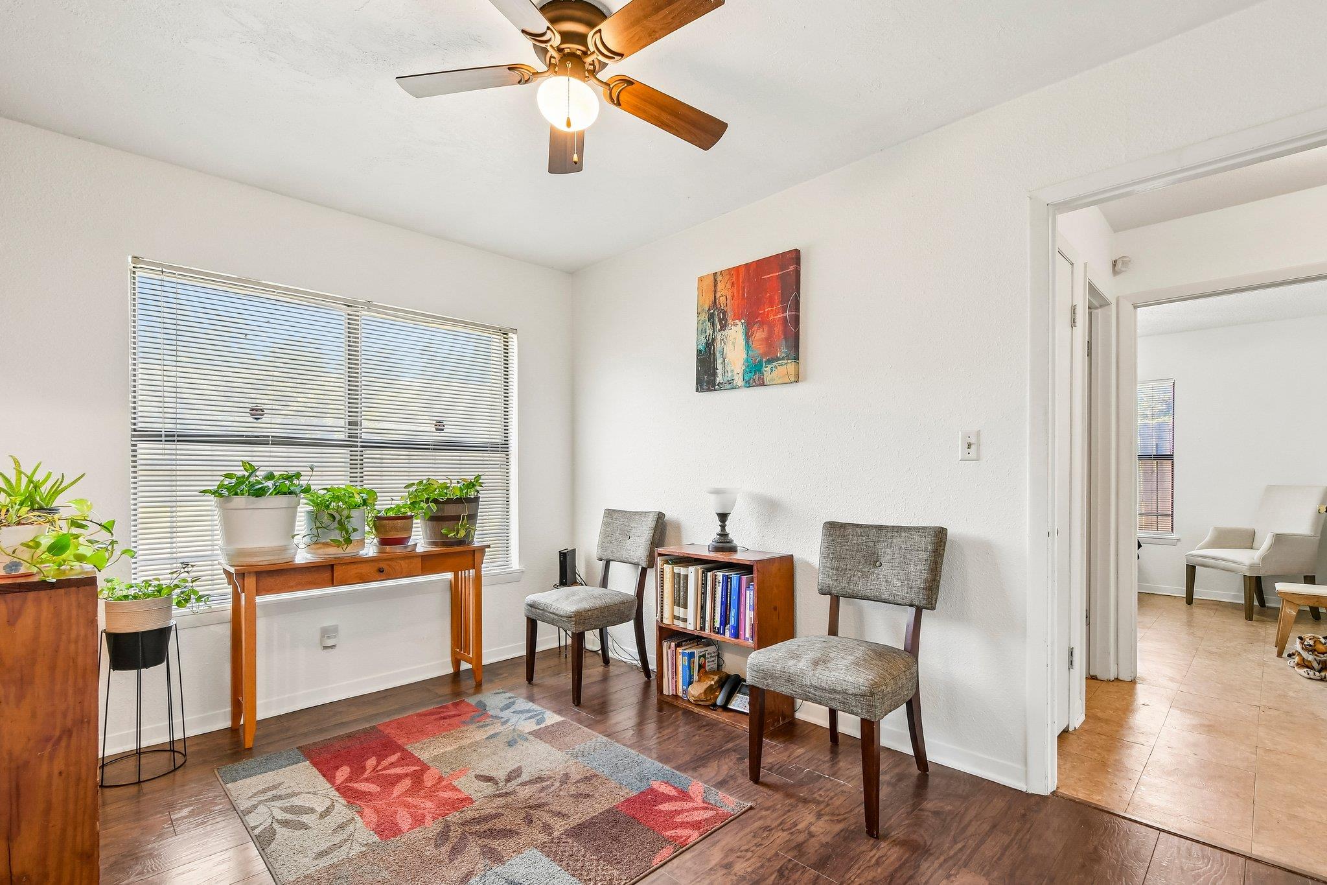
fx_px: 553
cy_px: 442
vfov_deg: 77.3
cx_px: 664
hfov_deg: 100.4
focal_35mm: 15
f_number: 8
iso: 400
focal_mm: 10
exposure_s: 1/30
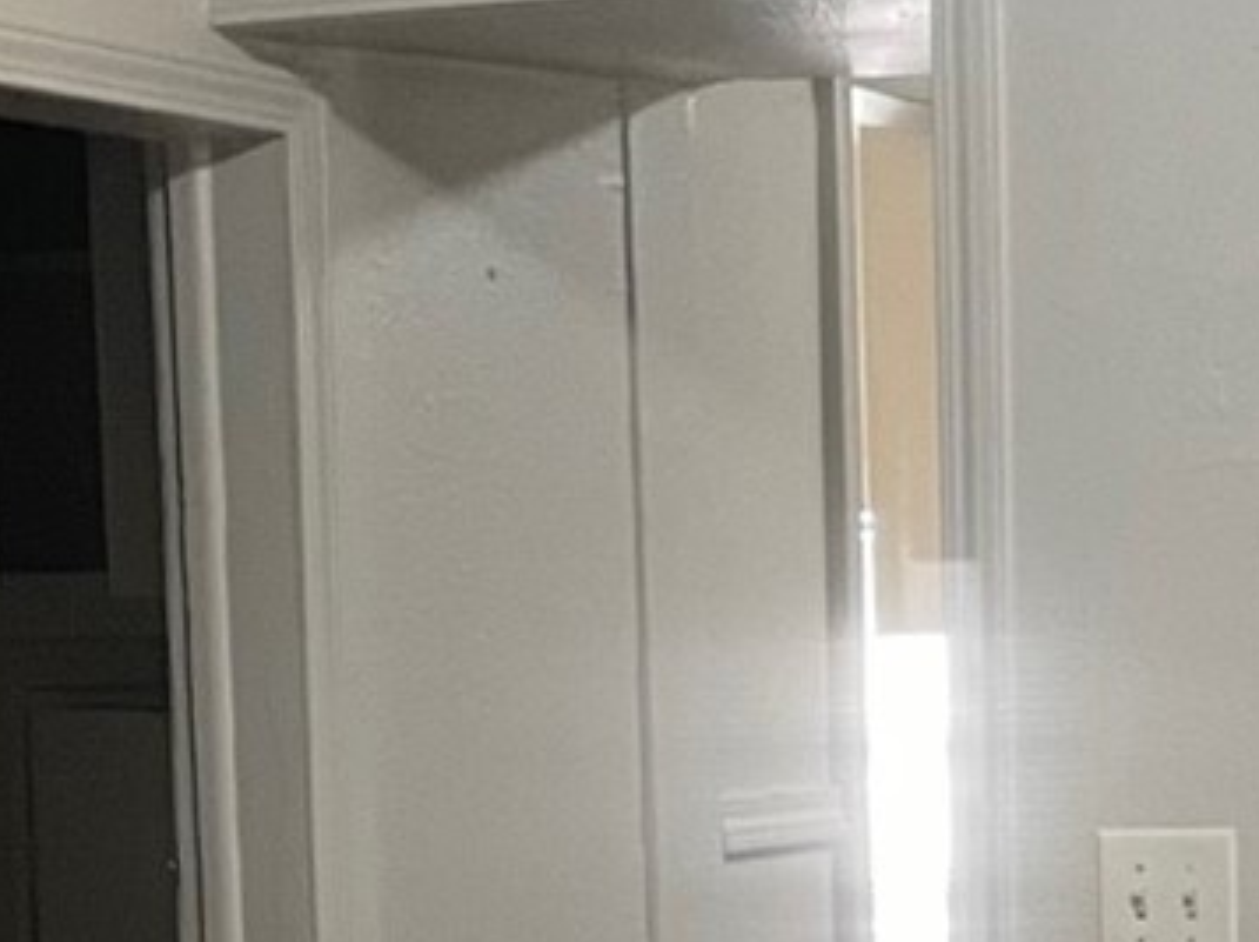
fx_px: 5087
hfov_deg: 14.1
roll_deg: +0.7
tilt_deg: -6.7
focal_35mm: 140
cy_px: 1175
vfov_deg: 10.4
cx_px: 885
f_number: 1.6
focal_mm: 4.2
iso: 320
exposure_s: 1/60
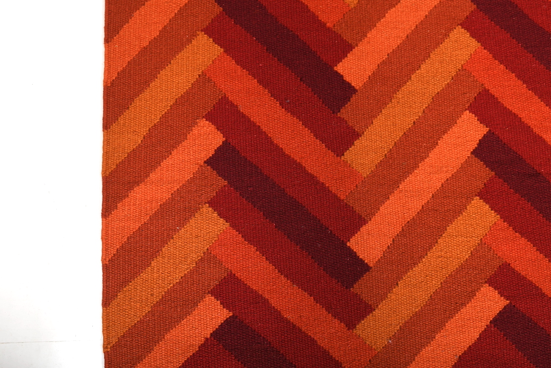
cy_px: 184
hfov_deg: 39.6
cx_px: 276
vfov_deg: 27.0
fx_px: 765
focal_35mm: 50
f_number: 9
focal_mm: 50
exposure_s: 1/200
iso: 160
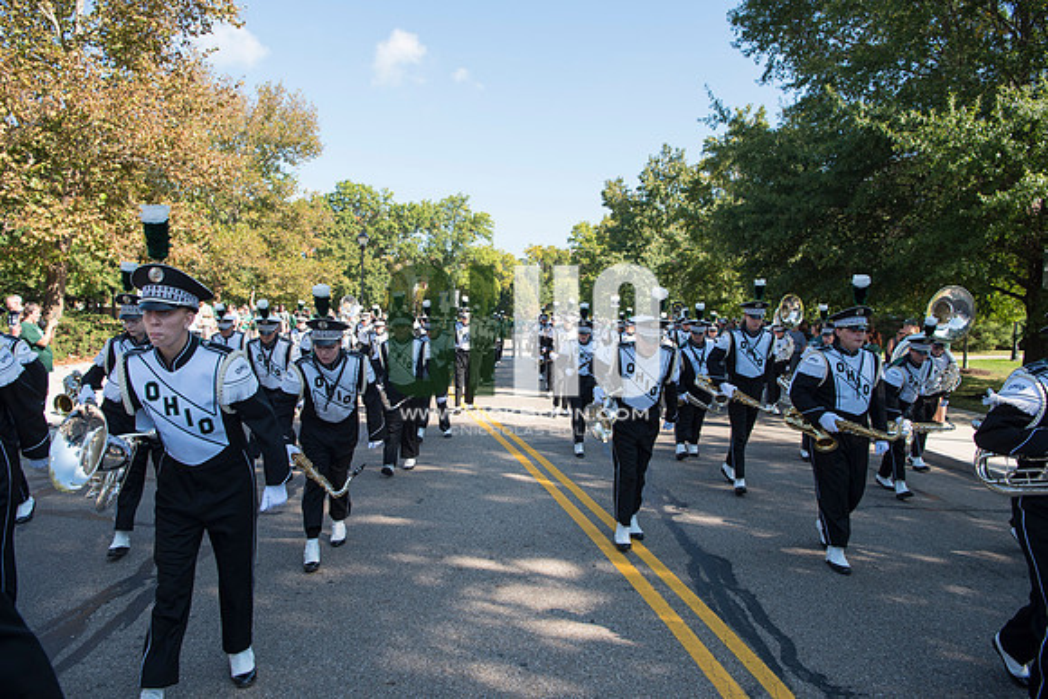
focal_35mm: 24
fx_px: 699
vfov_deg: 53.2
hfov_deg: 73.7
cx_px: 524
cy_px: 350
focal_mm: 24
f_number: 5.6
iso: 200
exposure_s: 1/500
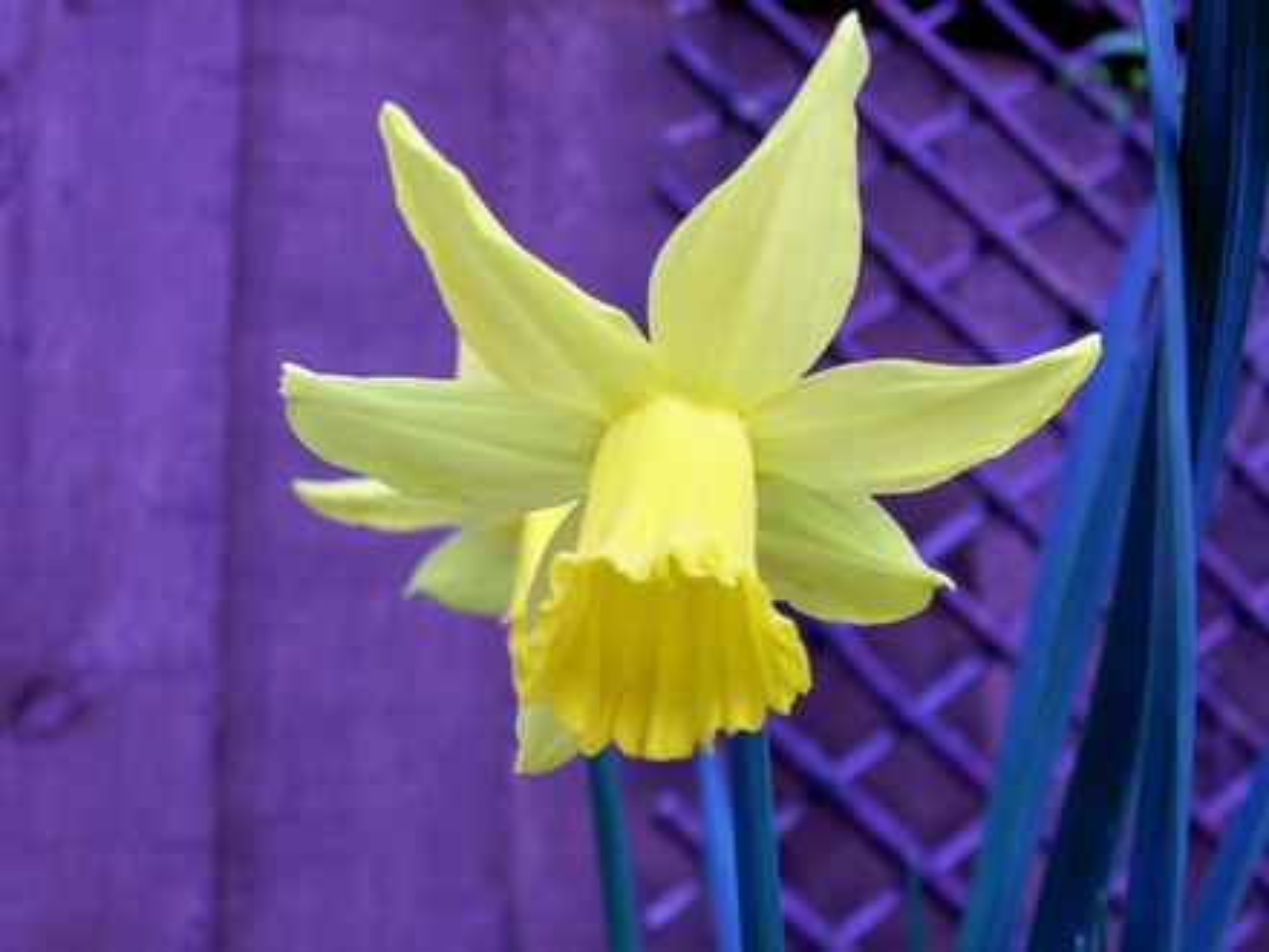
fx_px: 2053
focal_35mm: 56
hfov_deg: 34.3
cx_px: 634
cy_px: 476
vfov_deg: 26.1
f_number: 3.4
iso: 80
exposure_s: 1/59.8
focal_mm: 9.4
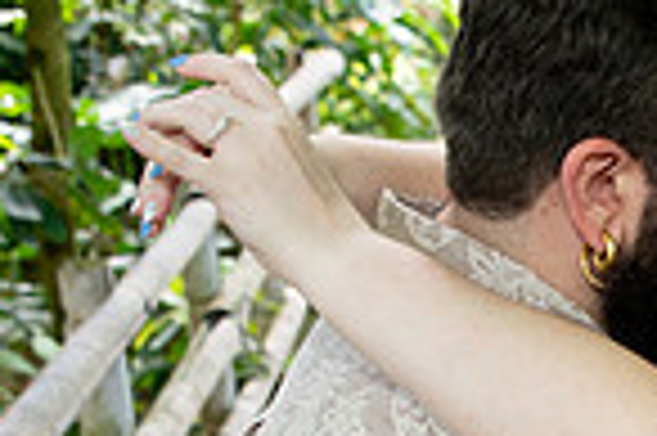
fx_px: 1878
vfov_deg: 12.9
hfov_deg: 19.0
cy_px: 535
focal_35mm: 103
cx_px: 734
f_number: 3.2
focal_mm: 26
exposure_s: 1/125
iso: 800
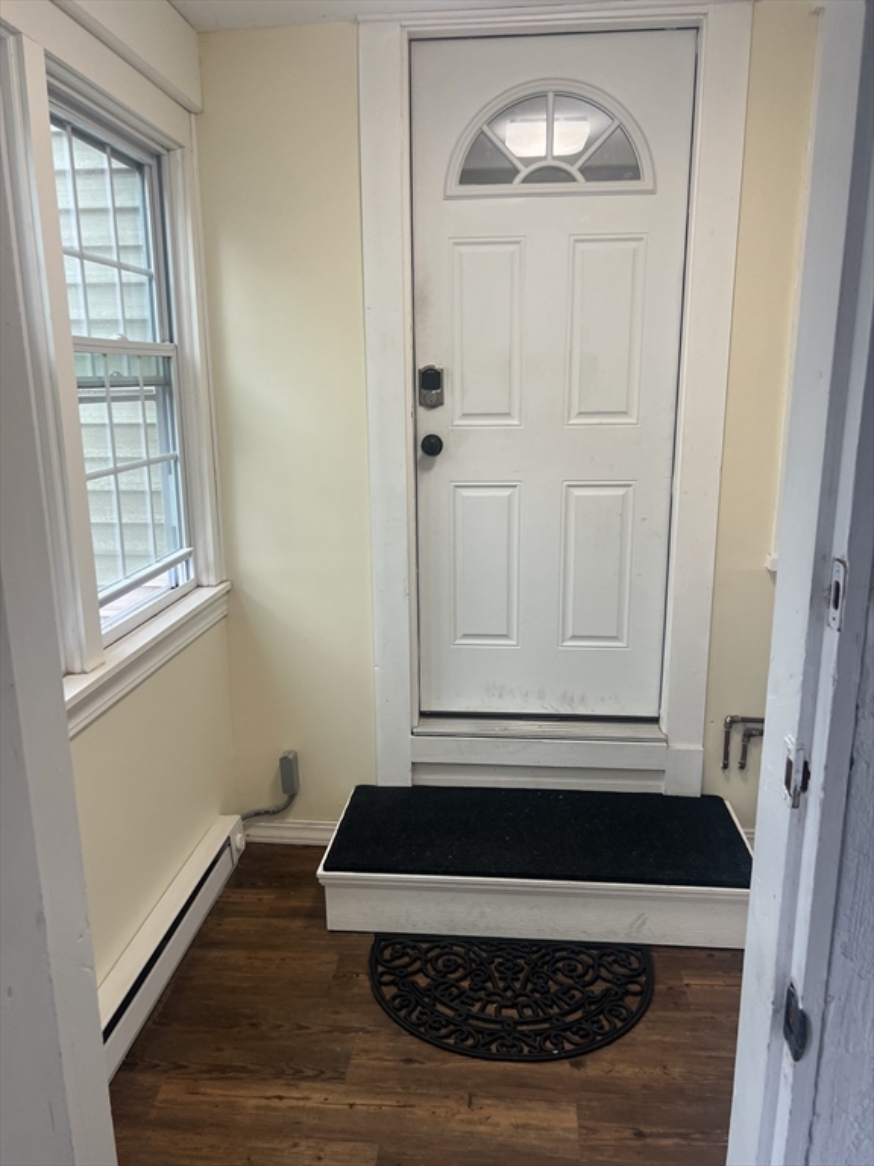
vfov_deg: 67.3
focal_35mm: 26
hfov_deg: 53.1
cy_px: 583
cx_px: 437
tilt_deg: -13.5
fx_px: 875
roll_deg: +0.4
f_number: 1.5
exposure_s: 1/120
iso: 100
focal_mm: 5.7
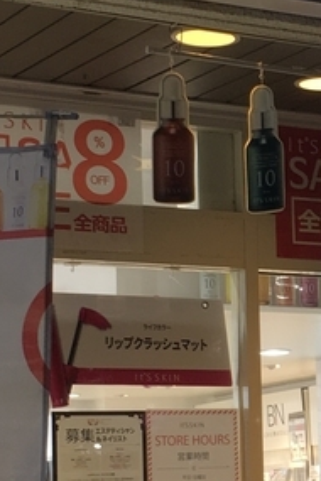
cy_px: 319
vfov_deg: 16.1
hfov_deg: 10.6
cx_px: 412
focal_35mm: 127
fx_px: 1698
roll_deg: +1.6
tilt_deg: +7.7
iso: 32
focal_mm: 4.15
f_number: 2.2
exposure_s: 1/60
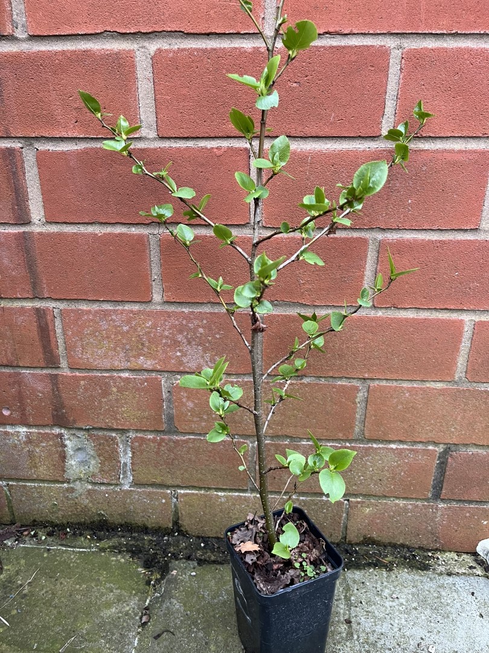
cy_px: 326
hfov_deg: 53.1
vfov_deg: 67.3
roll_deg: -2.0
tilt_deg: -22.1
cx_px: 244
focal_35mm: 26
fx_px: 490
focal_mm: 5.1
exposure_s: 1/80
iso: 125
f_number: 1.6
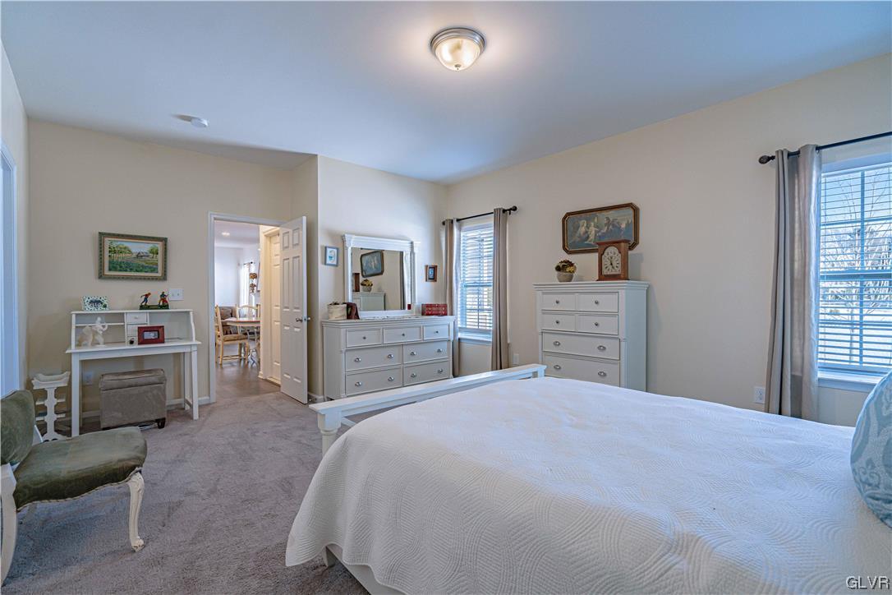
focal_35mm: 16
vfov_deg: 73.7
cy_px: 298
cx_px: 446
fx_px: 396
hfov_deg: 96.7
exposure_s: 1/640
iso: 640
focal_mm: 16
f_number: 5
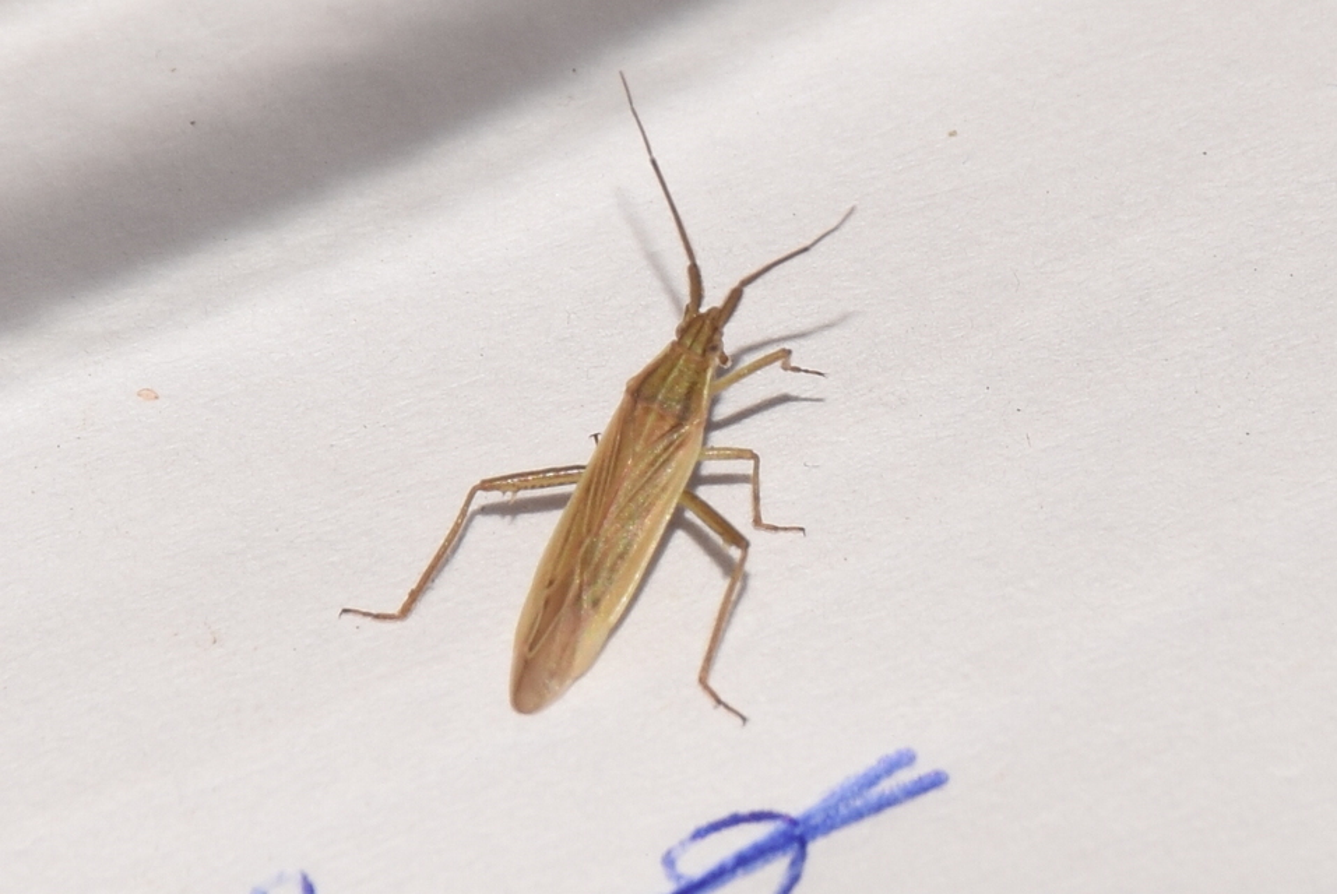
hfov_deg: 9.8
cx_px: 668
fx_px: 7806
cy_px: 447
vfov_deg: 6.6
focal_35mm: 210
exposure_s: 1/200
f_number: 14
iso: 100
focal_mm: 140
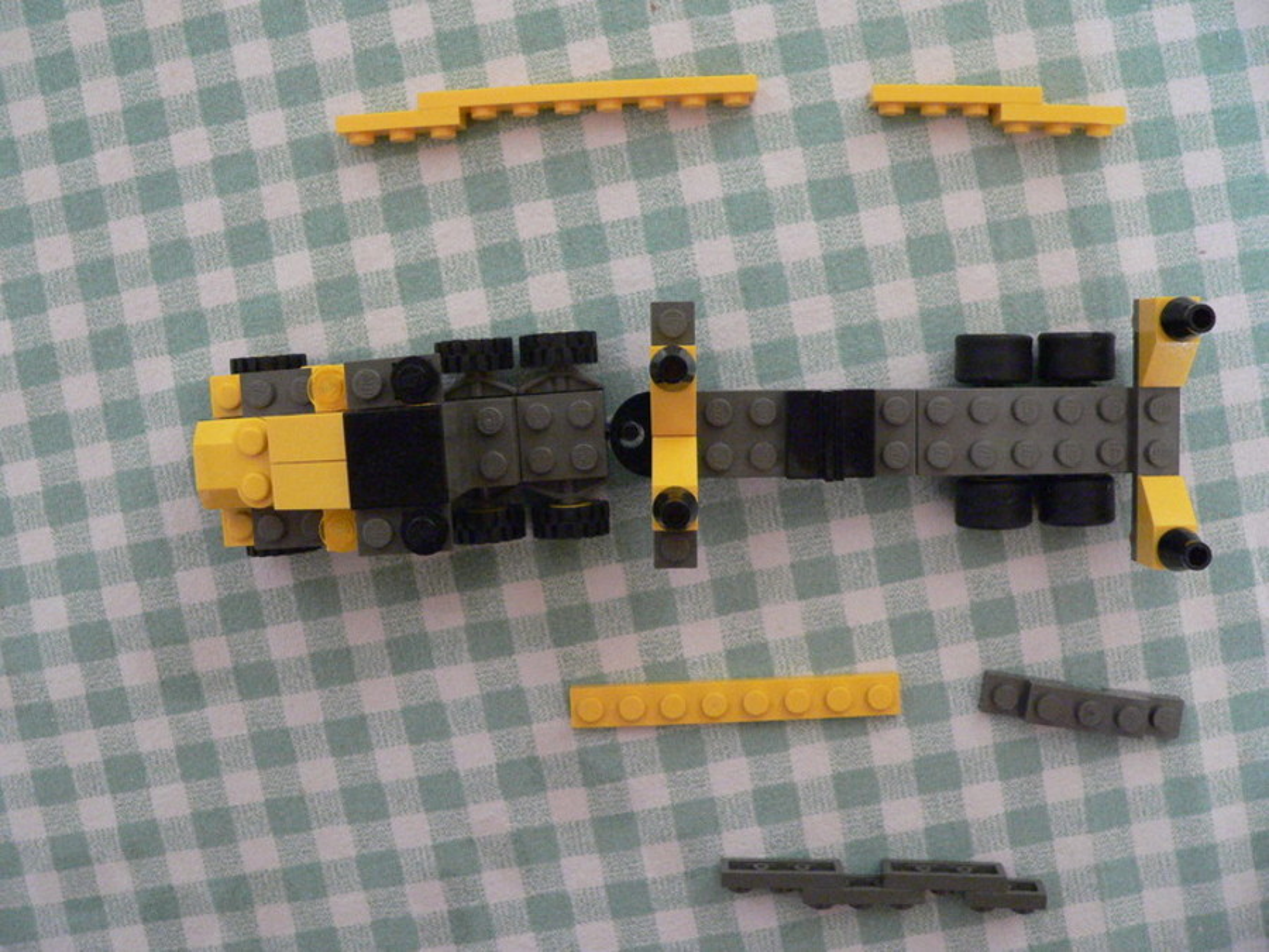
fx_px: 1320
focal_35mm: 36
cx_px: 634
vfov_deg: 39.7
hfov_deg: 51.4
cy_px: 476
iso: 400
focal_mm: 6
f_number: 2.8
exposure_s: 1/25
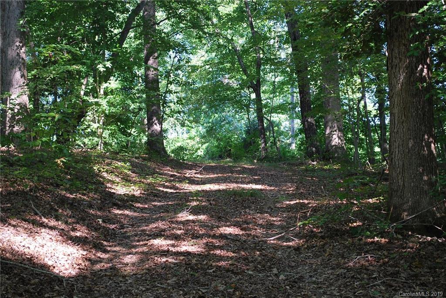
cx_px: 223
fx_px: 892
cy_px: 149
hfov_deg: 28.1
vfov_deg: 19.0
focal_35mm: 72
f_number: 5.6
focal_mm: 48
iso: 200
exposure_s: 1/50
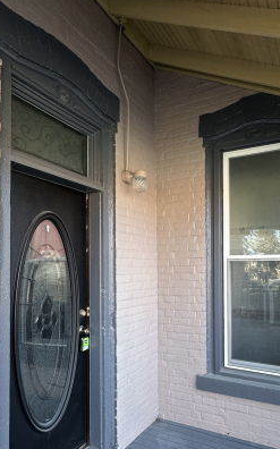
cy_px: 257
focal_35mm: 25
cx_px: 164
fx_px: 306
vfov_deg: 72.2
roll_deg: -0.2
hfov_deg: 49.0
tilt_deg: +1.2
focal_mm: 2.22
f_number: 2.2
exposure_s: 1/99
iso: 64
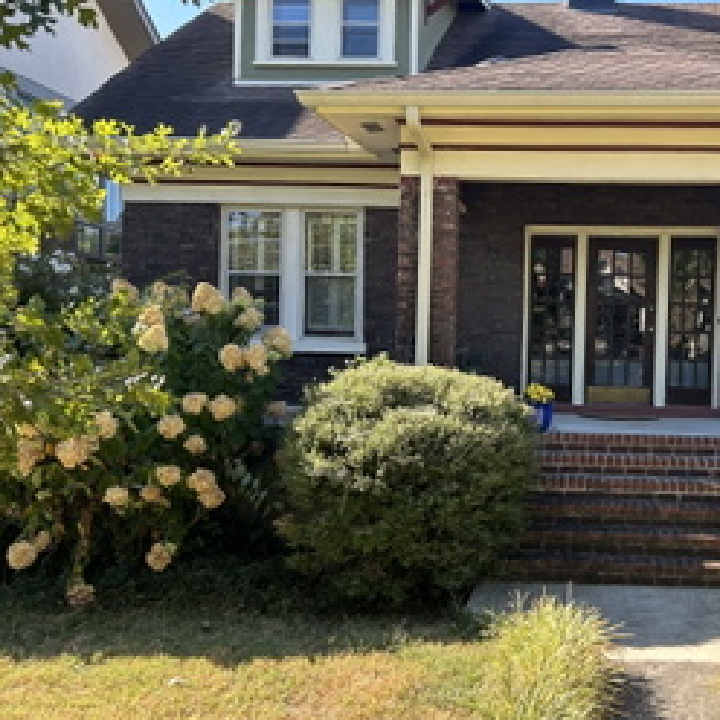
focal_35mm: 37
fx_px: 871
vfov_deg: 44.9
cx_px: 563
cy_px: 357
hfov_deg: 43.1
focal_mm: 5.7
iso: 50
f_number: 1.5
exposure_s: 1/539
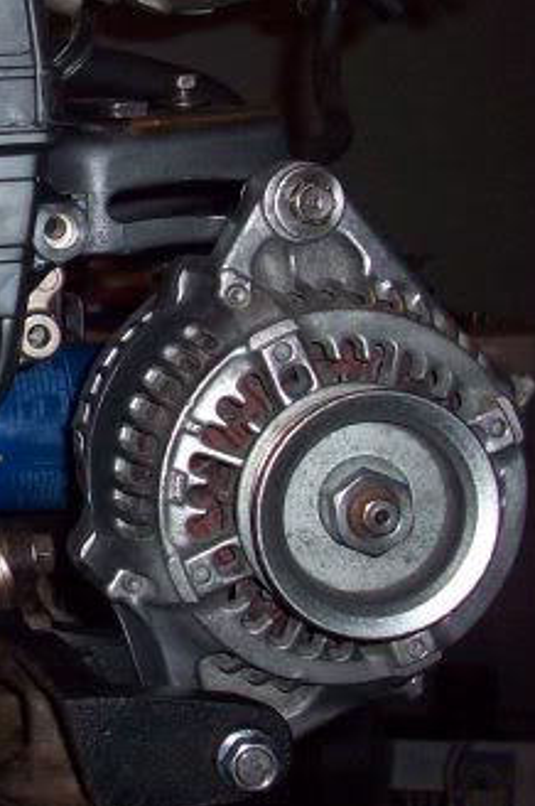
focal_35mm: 94
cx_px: -339
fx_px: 2100
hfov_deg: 13.4
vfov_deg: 21.6
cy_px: 263
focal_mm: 6.2
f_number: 2.8
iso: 80
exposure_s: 1/64
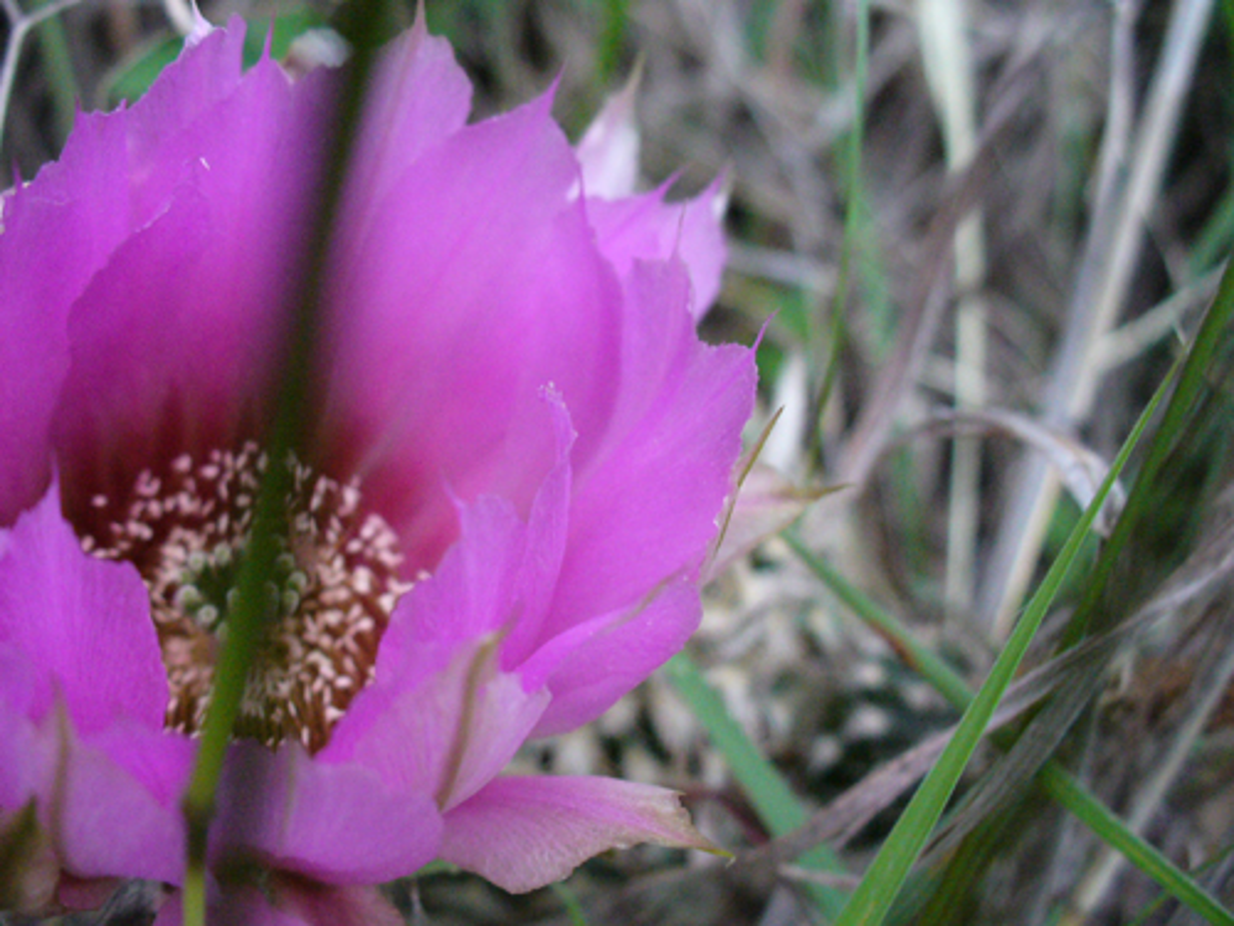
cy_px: 463
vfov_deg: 38.7
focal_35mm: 37
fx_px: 1319
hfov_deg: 50.1
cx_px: 617
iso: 400
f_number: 2.8
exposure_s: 1/80
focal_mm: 6.1
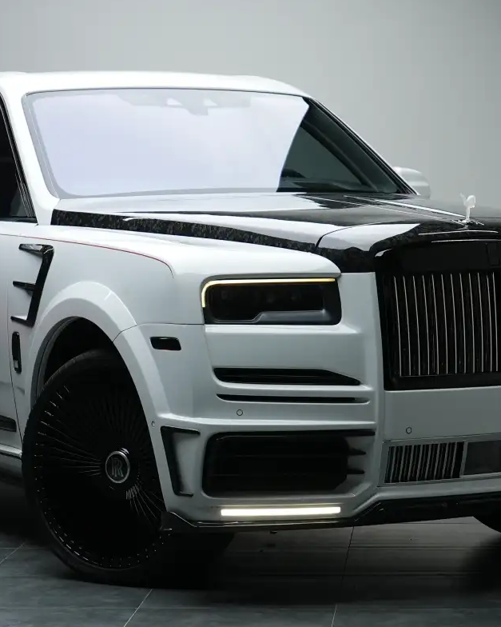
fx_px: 2021
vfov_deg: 17.6
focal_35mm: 109
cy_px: 334
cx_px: 234
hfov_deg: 14.1
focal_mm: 70
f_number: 5.6
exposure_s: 1/200
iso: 800
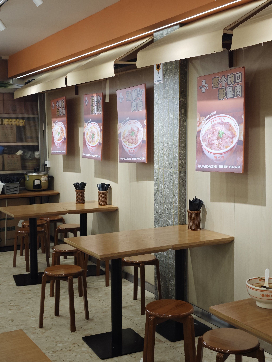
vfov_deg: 41.2
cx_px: 136
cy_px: 181
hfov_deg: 31.5
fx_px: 482
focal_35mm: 46
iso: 400
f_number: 1.6
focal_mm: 6.55
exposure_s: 1/500
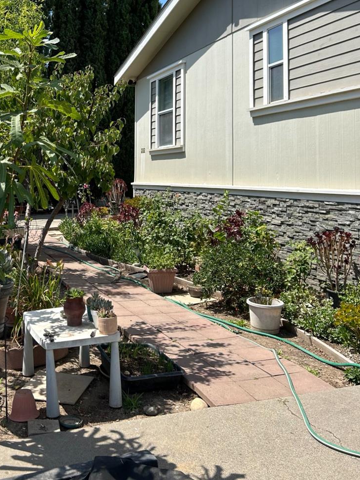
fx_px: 555
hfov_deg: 35.1
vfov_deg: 45.5
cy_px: 133
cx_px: 85
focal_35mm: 40
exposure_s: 1/3704
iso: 50
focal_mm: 5.7
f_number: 1.5
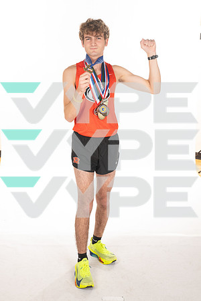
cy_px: 150
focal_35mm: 46
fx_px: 385
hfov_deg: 29.2
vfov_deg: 42.7
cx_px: 100
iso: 800
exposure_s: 1/320
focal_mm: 46
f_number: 8
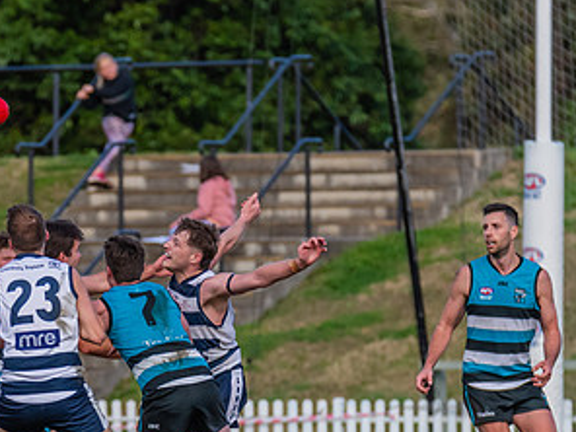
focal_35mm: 930
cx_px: 214
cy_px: 317
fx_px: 15475
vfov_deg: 1.6
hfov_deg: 2.1
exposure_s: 1/2000
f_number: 6
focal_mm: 380
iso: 1100
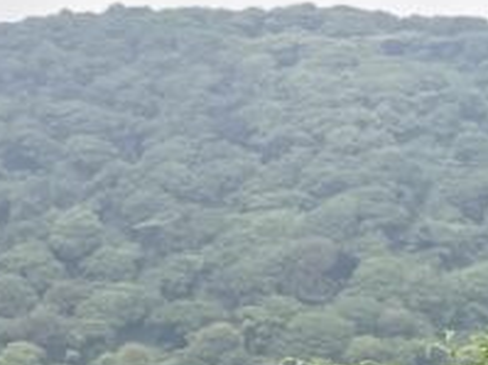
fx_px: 1972
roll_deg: -1.0
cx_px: -650
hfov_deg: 11.7
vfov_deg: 9.9
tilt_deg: -16.6
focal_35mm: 140
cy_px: 718
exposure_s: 1/2801
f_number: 1.78
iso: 100
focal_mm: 6.76
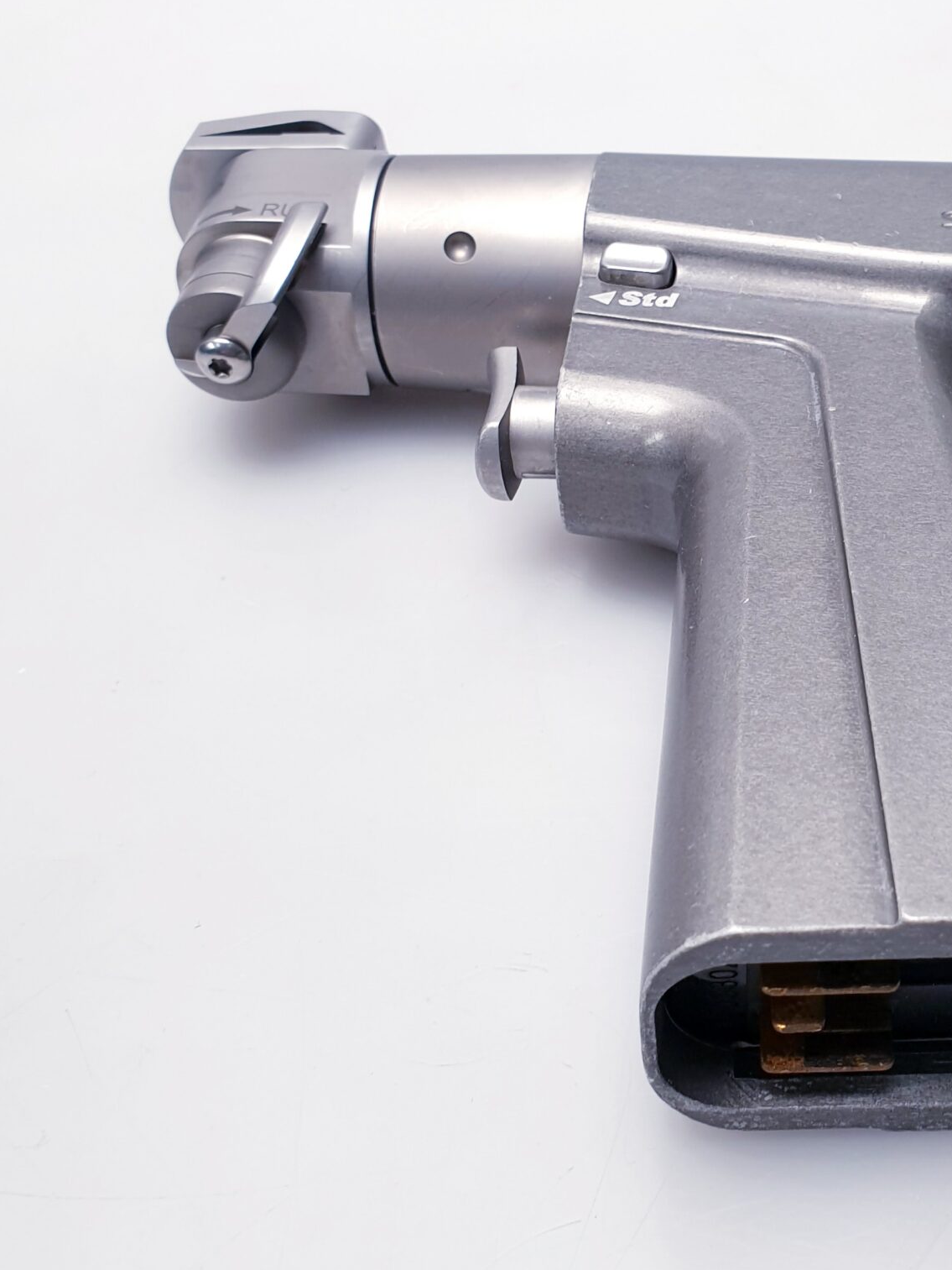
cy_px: 560
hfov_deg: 31.8
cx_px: 790
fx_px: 1613
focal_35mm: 44
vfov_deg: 42.9
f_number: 2.4
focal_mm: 4.3
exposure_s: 1/50
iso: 80
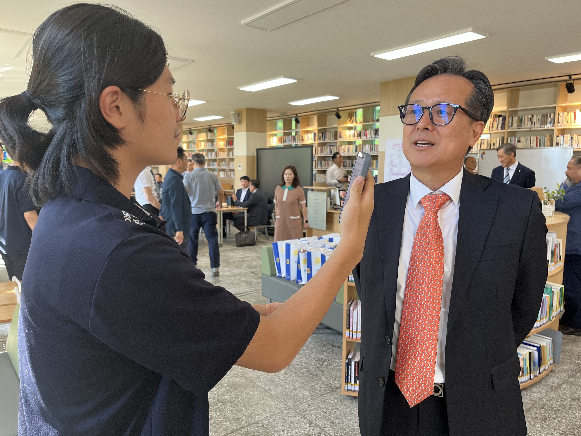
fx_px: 436
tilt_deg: -7.1
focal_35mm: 26
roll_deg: -0.8
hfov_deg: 67.3
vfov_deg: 53.1
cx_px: 290
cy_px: 218
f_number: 1.6
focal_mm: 5.1
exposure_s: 1/120
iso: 125
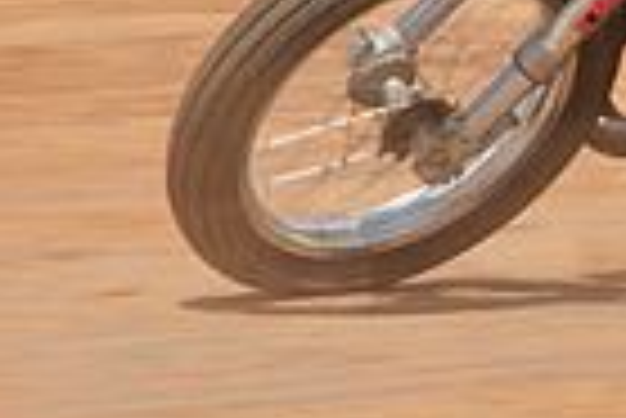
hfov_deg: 2.5
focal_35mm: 834
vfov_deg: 1.7
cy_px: -238
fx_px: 14517
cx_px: 1148
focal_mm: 200
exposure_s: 1/400
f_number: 11
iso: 200
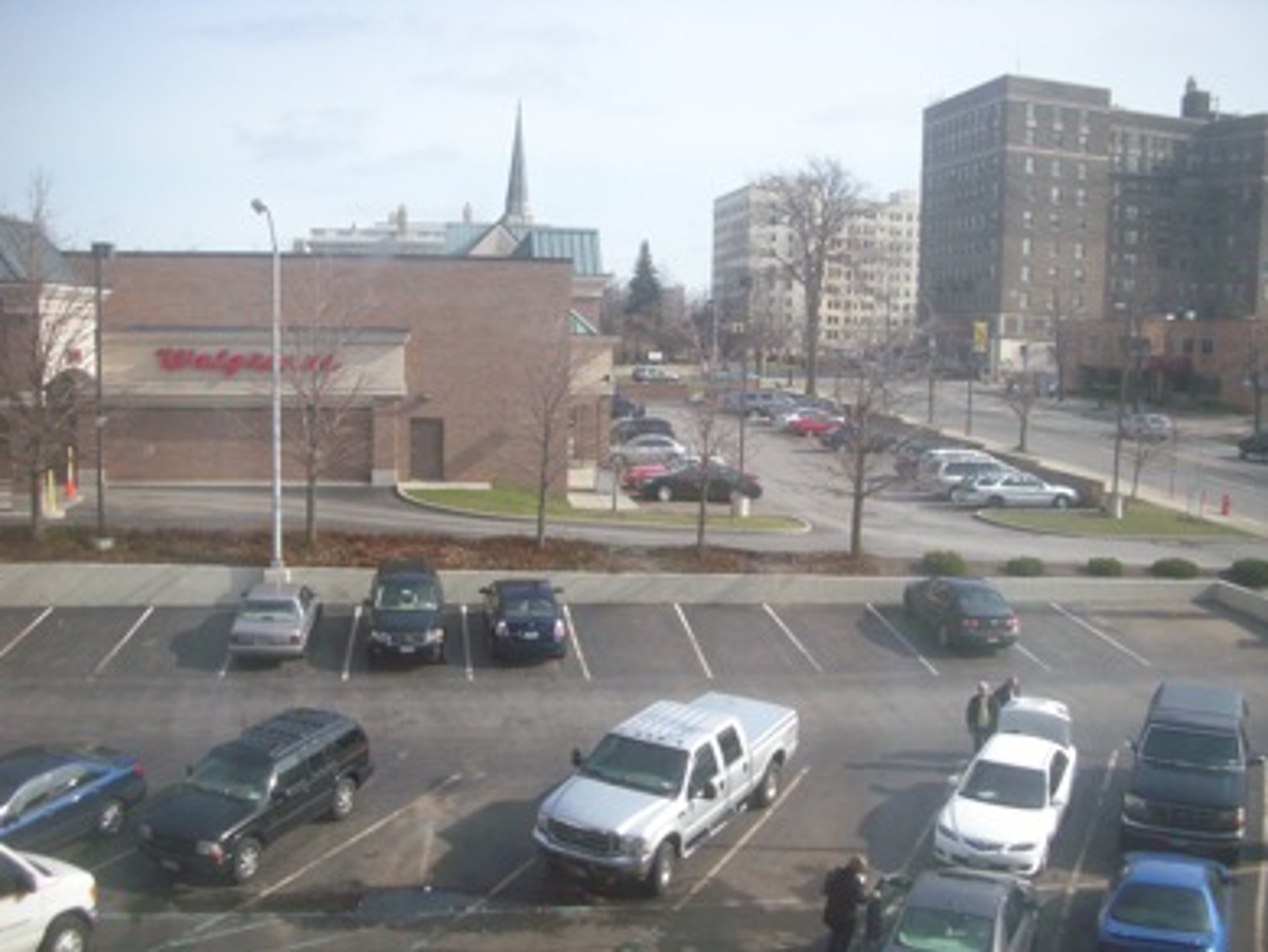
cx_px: 629
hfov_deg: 51.3
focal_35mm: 36
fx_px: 1319
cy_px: 483
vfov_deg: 39.7
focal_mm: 5.8
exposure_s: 1/182
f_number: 7.9
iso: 200
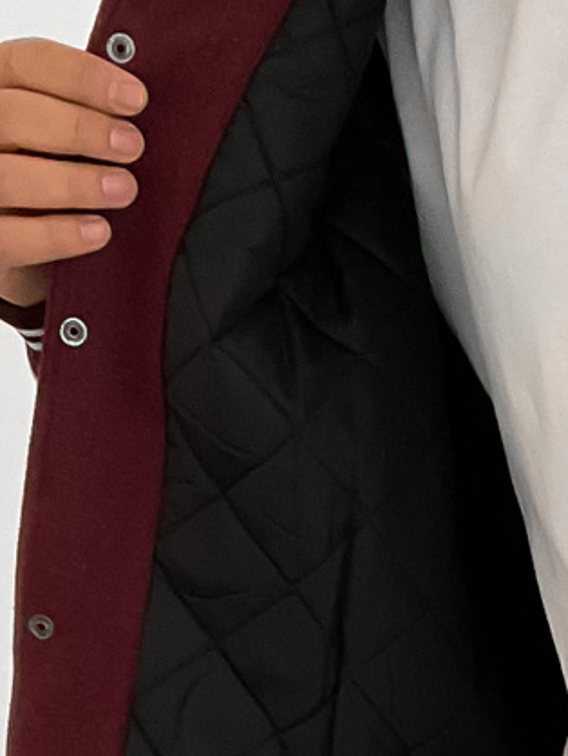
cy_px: 1038
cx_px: 673
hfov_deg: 13.0
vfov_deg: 16.5
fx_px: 2426
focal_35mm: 111
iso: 200
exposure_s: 1/60
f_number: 1.8
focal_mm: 3
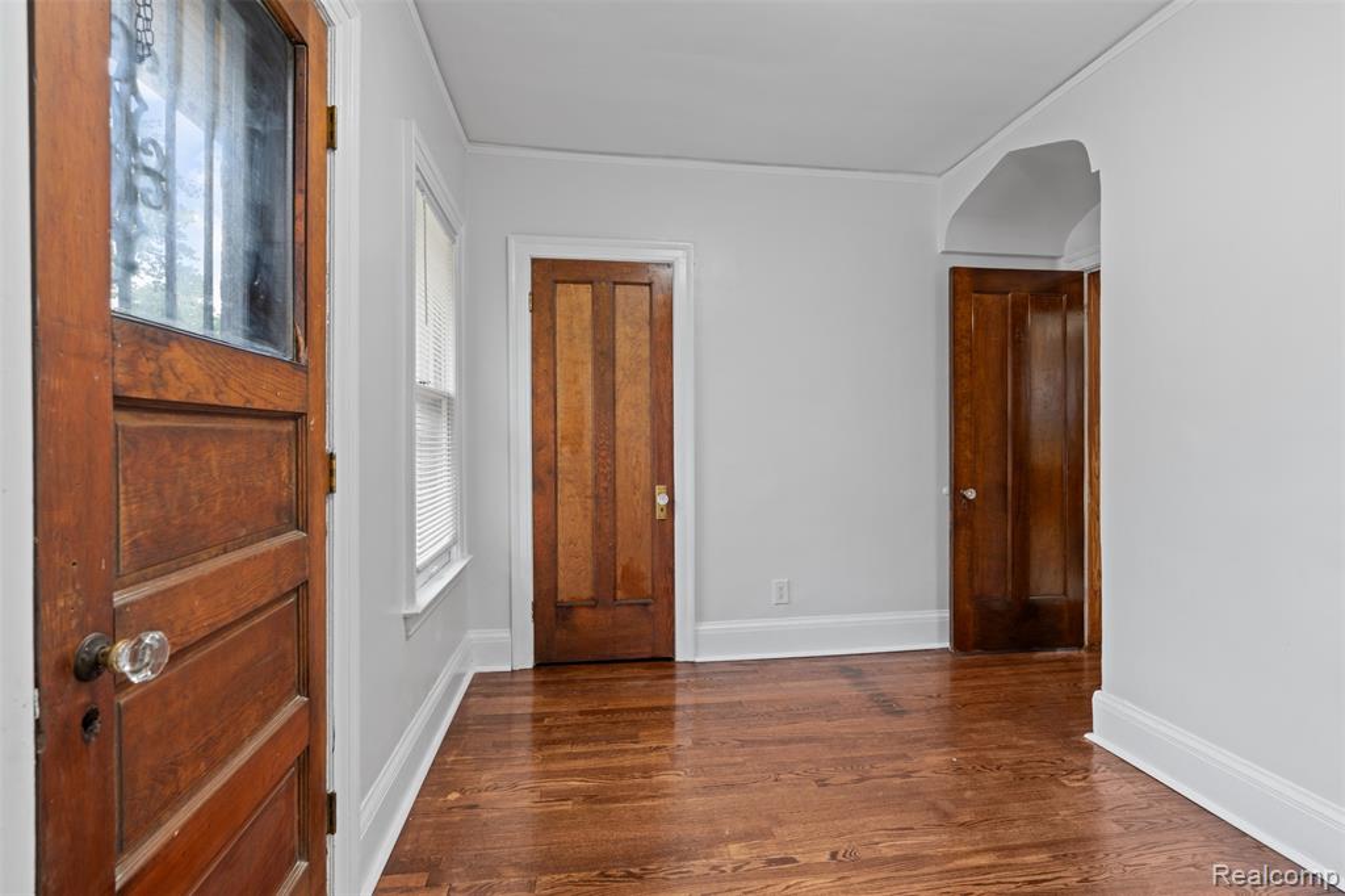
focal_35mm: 16
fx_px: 598
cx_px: 672
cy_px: 448
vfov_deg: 73.7
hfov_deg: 96.8
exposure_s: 1/2
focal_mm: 16
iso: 400
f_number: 8
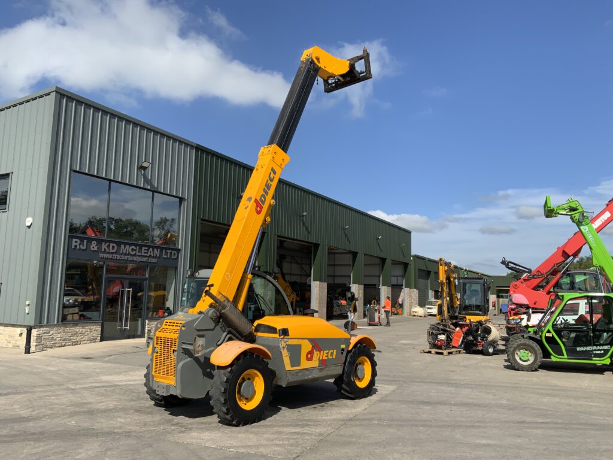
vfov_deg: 48.2
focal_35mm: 29
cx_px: 306
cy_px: 230
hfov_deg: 61.7
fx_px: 514
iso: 16
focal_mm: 3
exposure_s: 1/2227
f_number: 1.8
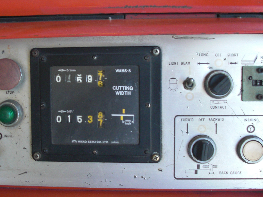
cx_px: 107
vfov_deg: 27.0
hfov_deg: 35.4
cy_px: 112
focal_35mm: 54
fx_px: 410
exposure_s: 1/60
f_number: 2.8
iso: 200
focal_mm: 6.3
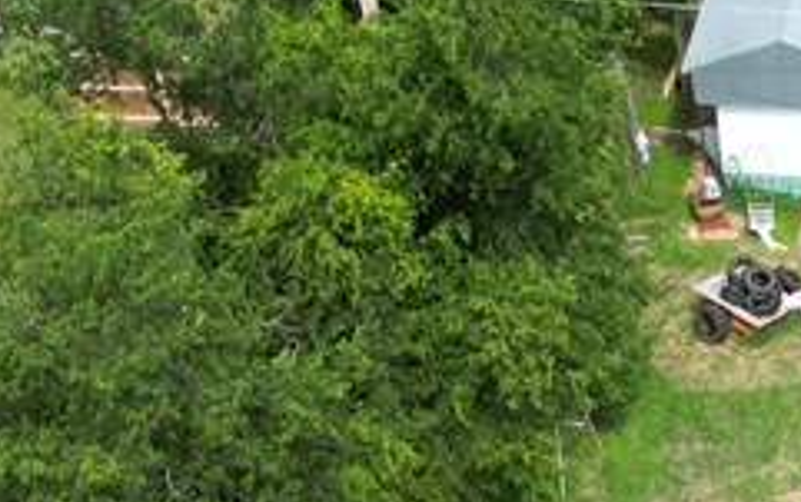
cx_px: 1054
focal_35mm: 108
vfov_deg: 11.6
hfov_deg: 18.0
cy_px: 781
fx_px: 2359
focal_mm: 6.72
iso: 120
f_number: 1.7
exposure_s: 1/1600
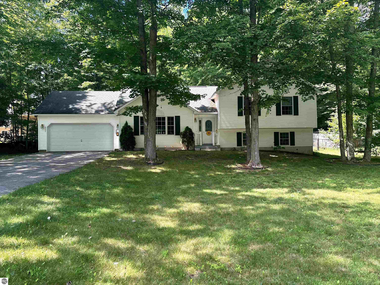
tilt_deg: +1.3
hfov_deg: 67.3
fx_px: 285
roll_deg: +1.2
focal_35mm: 26
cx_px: 190
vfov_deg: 53.1
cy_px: 142
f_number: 1.6
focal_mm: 5.96
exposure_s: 1/224
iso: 40
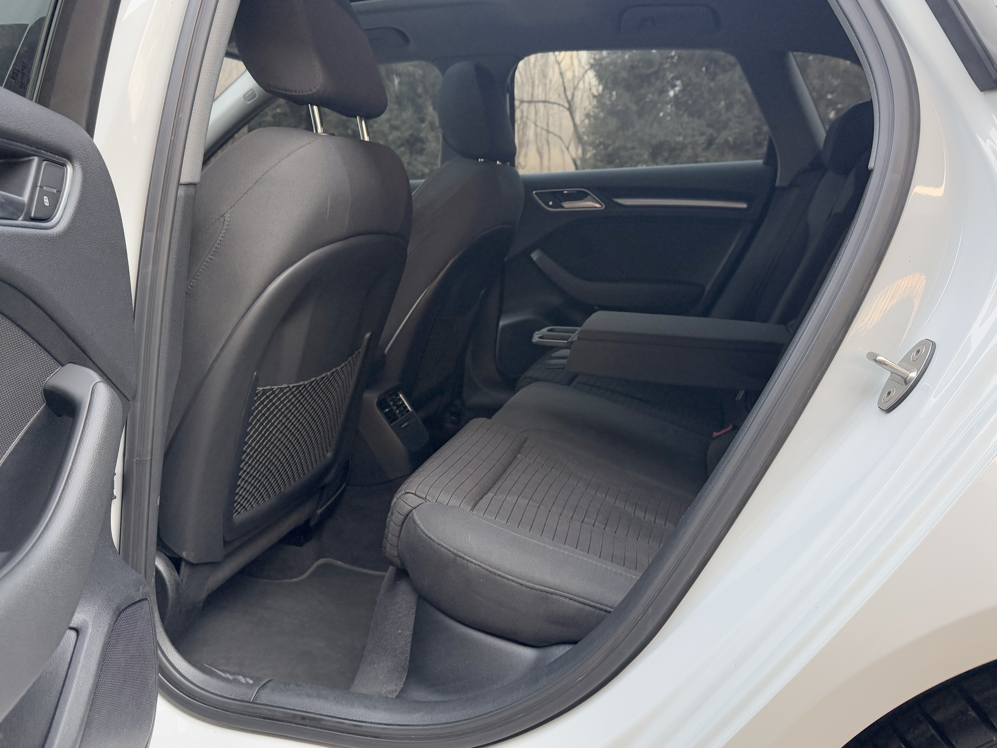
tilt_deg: -11.6
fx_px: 691
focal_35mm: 24
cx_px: 498
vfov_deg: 56.8
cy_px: 374
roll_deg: +0.0
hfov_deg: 71.6
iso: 200
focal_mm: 6.76
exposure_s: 1/121
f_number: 1.78
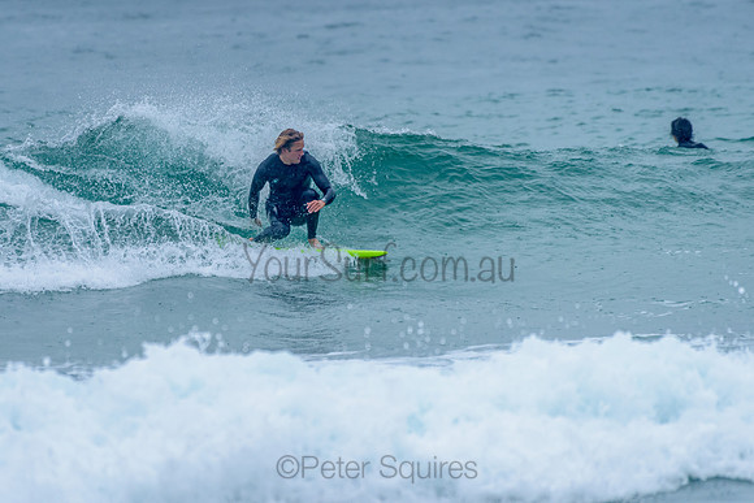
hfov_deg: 3.3
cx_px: 299
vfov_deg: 2.2
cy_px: 200
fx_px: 13150
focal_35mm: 628
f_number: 5.6
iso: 800
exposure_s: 1/2000
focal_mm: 500
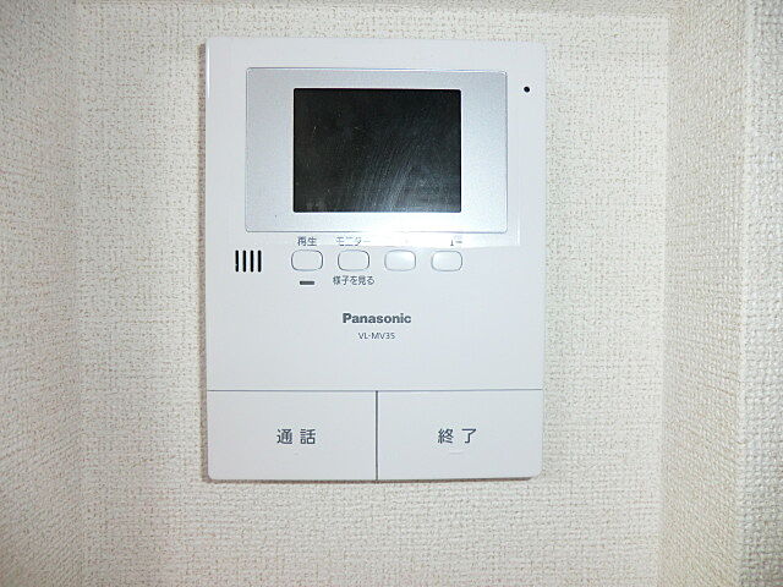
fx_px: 543
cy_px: 294
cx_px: 392
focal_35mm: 24
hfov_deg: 71.6
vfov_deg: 56.8
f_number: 3.2
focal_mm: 4.3
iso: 160
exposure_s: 1/60
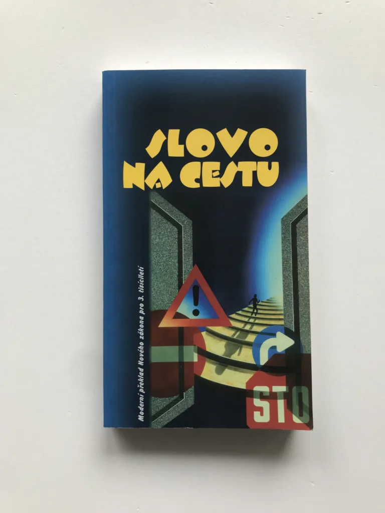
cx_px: 192
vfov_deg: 63.4
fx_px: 415
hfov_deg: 49.7
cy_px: 256
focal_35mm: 28
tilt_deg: -88.9
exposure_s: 1/93
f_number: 1.8
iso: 32
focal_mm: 3.99
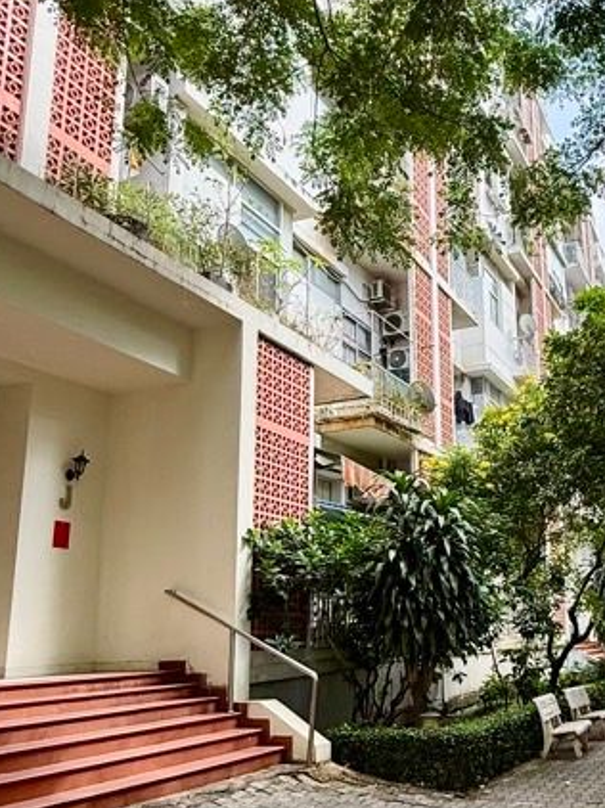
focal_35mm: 34
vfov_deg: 53.8
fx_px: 793
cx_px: 498
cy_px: 467
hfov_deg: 39.8
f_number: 2.2
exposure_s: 1/445
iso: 64
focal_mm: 2.22
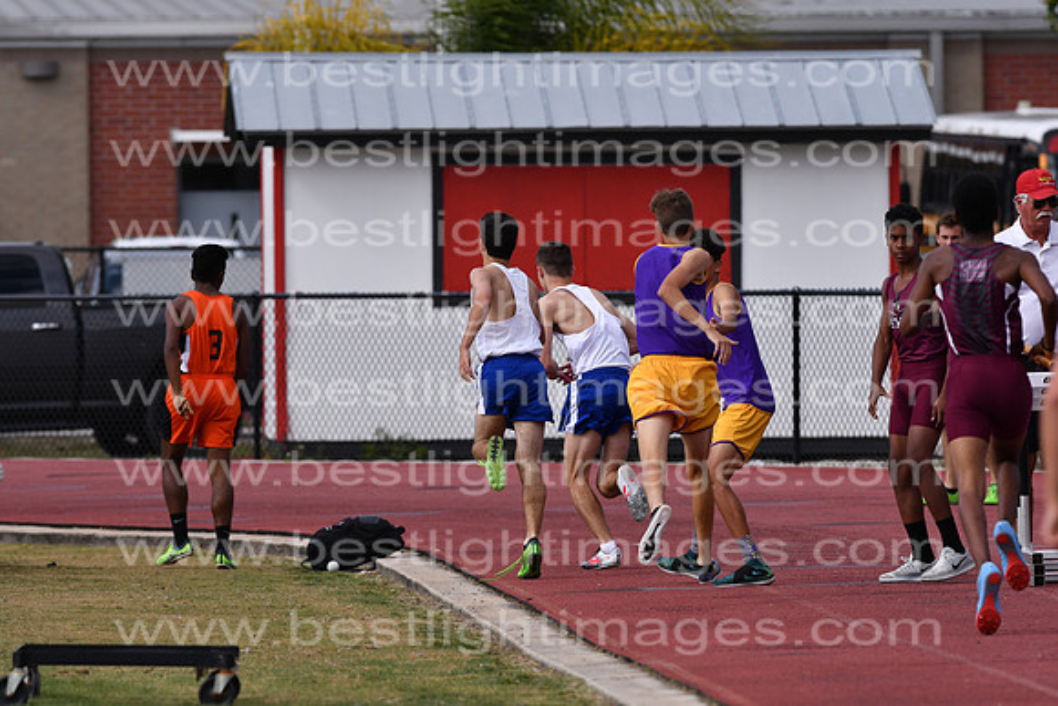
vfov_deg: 3.1
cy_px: 353
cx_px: 529
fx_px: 13227
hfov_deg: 4.6
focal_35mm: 450
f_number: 5.6
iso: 400
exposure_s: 1/3200
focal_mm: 300
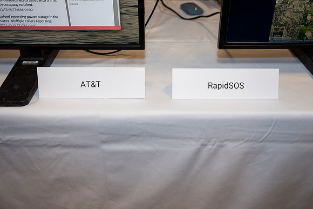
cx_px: 156
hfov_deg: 53.1
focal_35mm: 36
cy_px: 104
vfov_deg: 36.9
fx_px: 313
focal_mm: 36
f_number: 5
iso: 500
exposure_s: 1/125
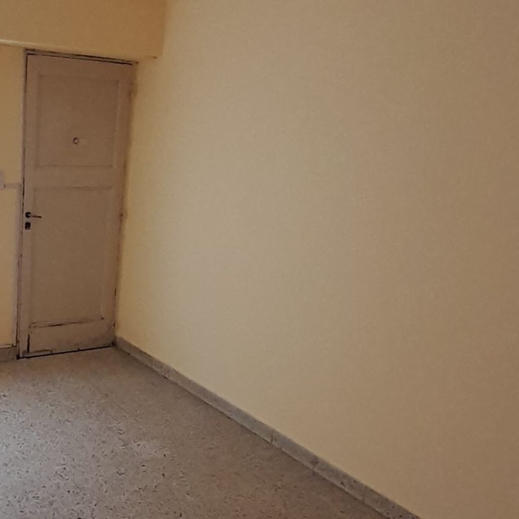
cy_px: 317
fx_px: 577
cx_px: 71
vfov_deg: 48.1
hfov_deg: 44.9
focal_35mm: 34
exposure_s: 1/100
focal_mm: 1.13
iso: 64
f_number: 2.2
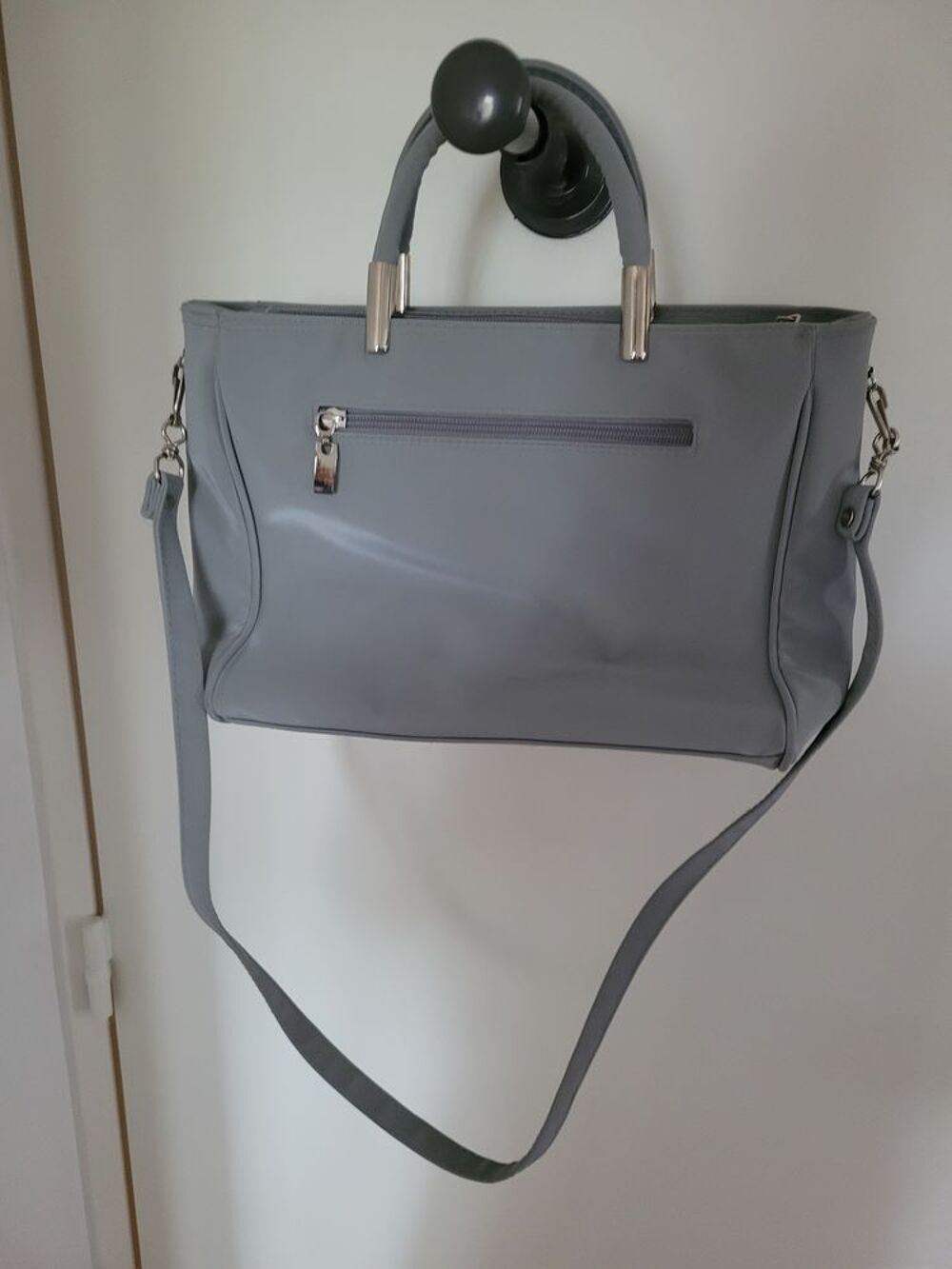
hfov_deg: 53.1
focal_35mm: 26
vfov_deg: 67.3
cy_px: 634
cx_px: 476
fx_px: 953
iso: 640
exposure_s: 1/25
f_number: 1.8
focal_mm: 5.4
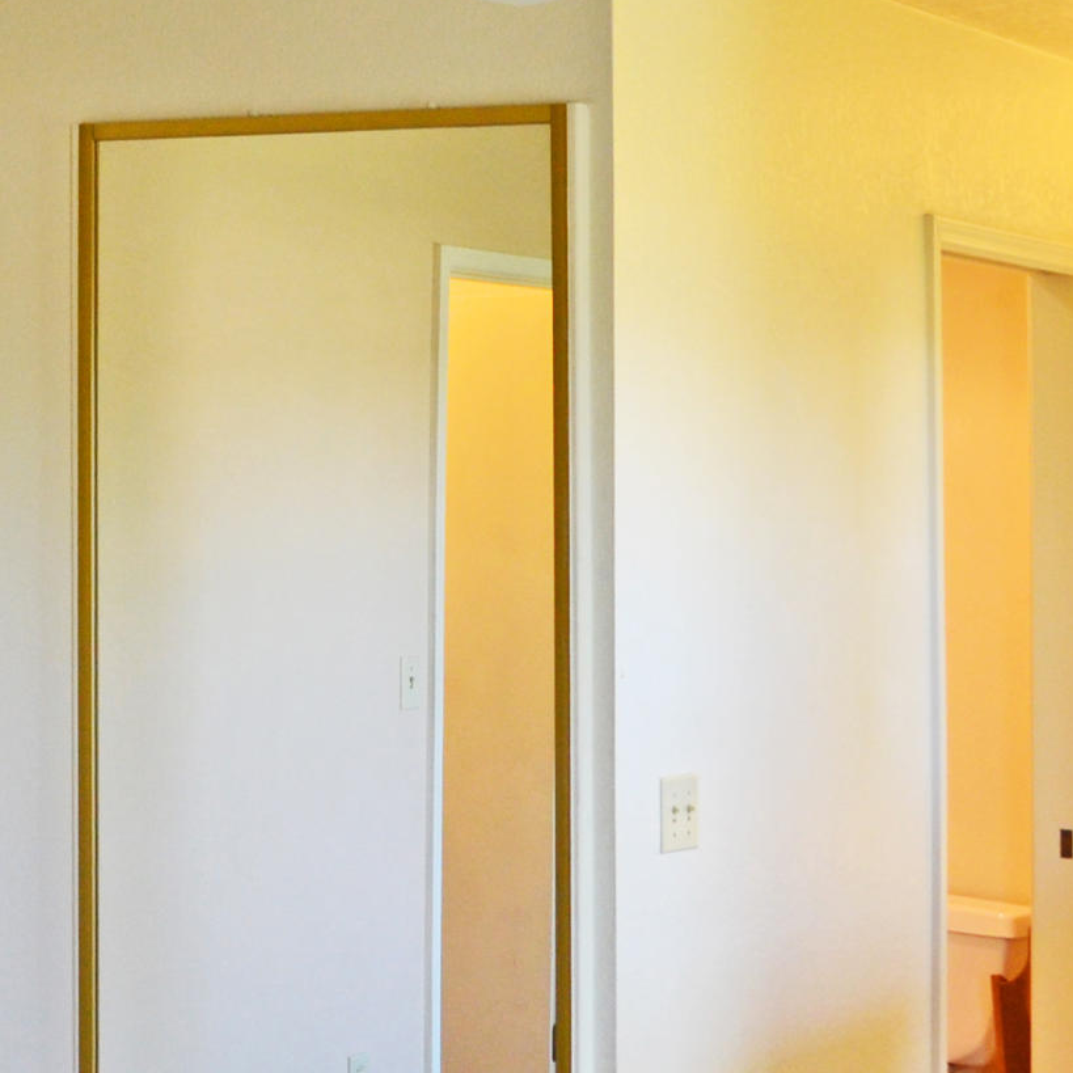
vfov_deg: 20.6
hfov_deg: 20.2
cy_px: 696
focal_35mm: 84
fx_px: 2946
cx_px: 79
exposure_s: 1/30
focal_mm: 18
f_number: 3.5
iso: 400
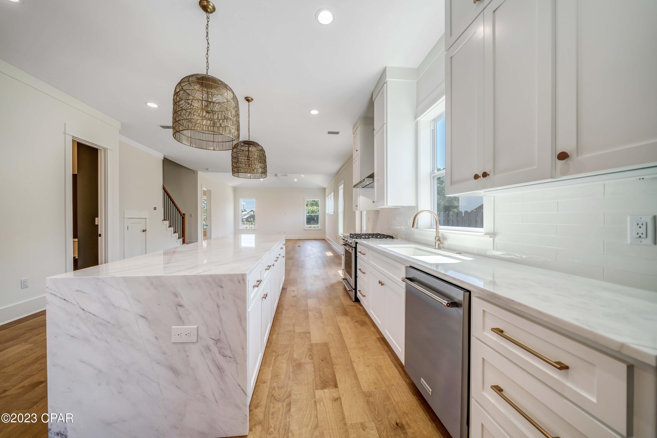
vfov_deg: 90.0
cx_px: 328
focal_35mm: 12
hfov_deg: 112.6
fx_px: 219
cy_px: 219
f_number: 5
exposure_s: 1/30
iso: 100
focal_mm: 12
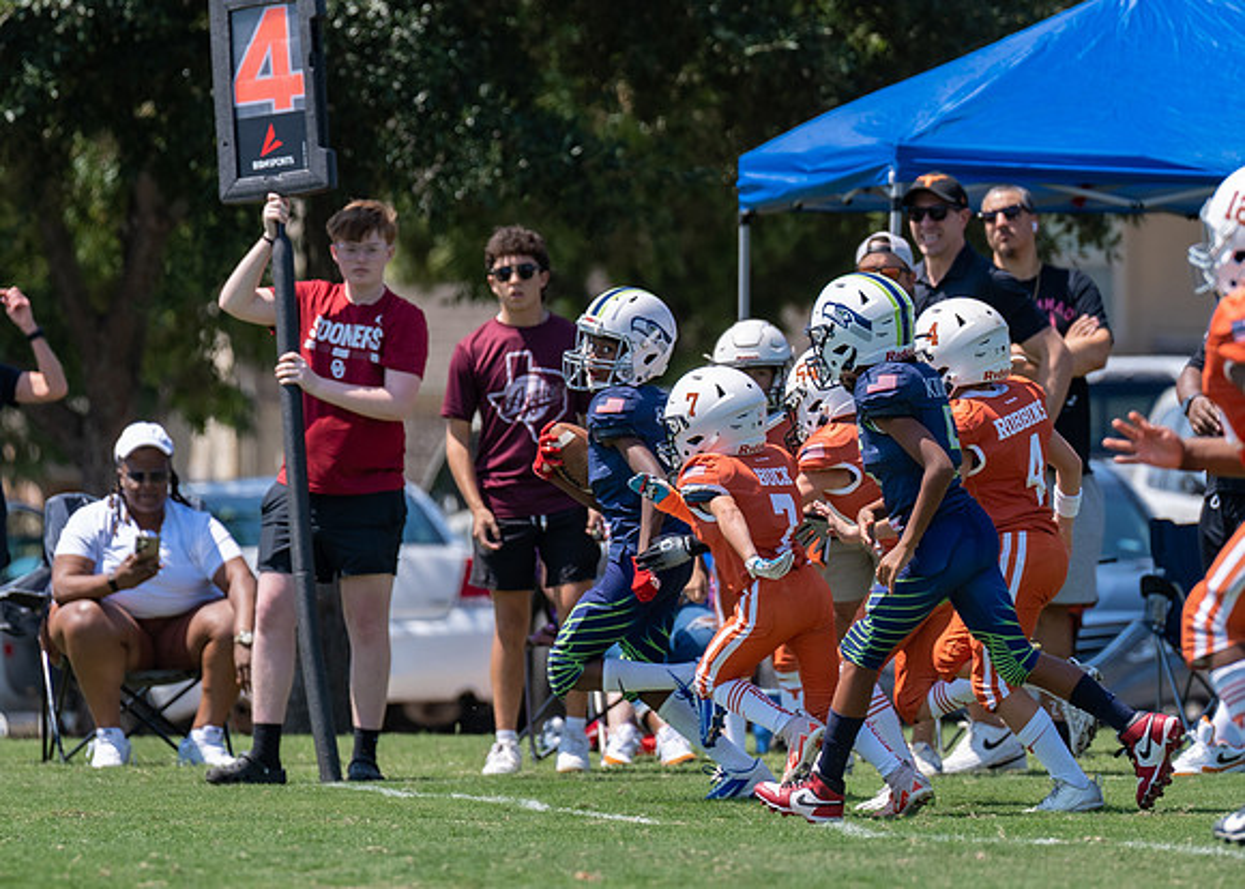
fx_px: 16903
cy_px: 312
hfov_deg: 4.2
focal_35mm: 478
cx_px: 618
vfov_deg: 3.0
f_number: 2.8
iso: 100
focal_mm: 200
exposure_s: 1/1600
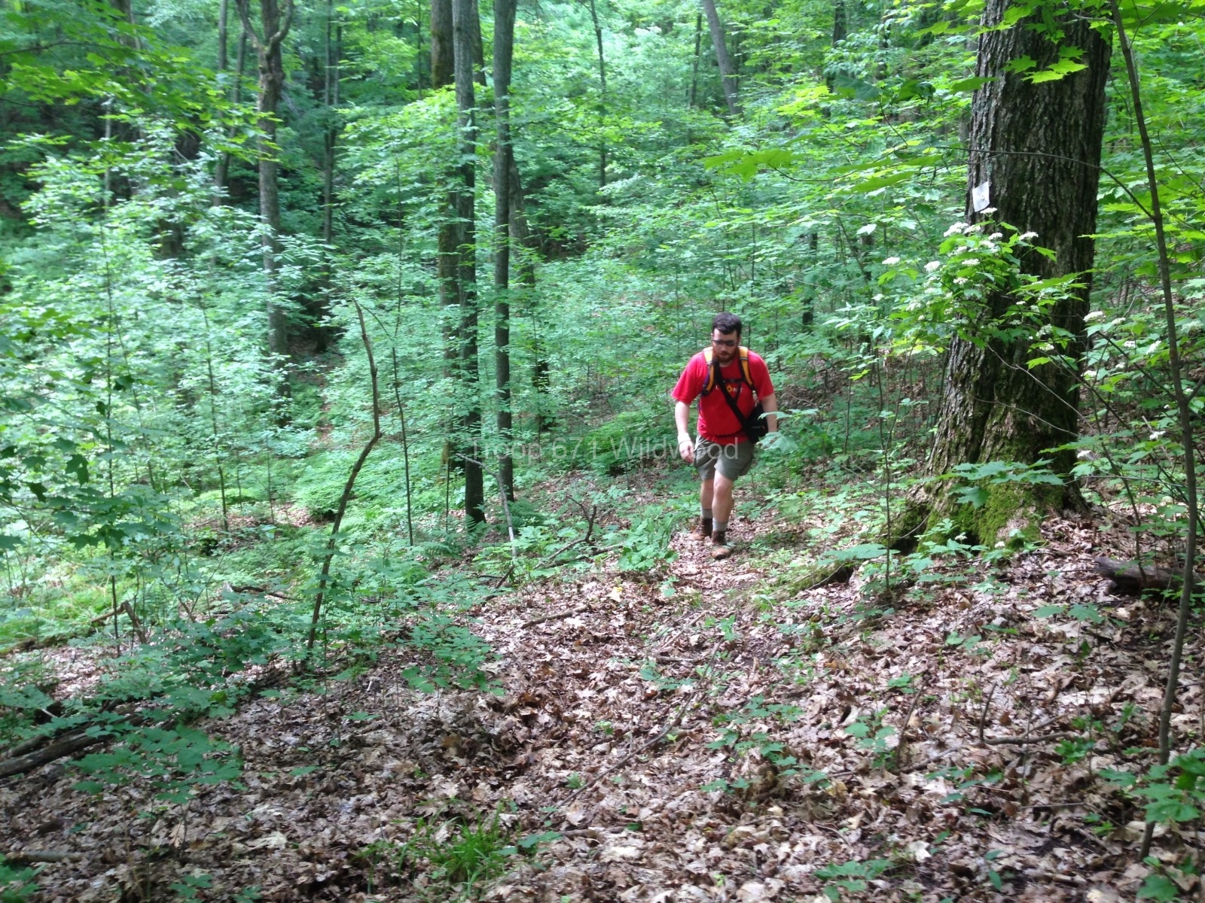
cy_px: 452
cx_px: 602
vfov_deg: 42.9
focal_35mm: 33
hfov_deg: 55.4
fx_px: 1149
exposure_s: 1/20
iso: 64
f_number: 2.4
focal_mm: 4.13
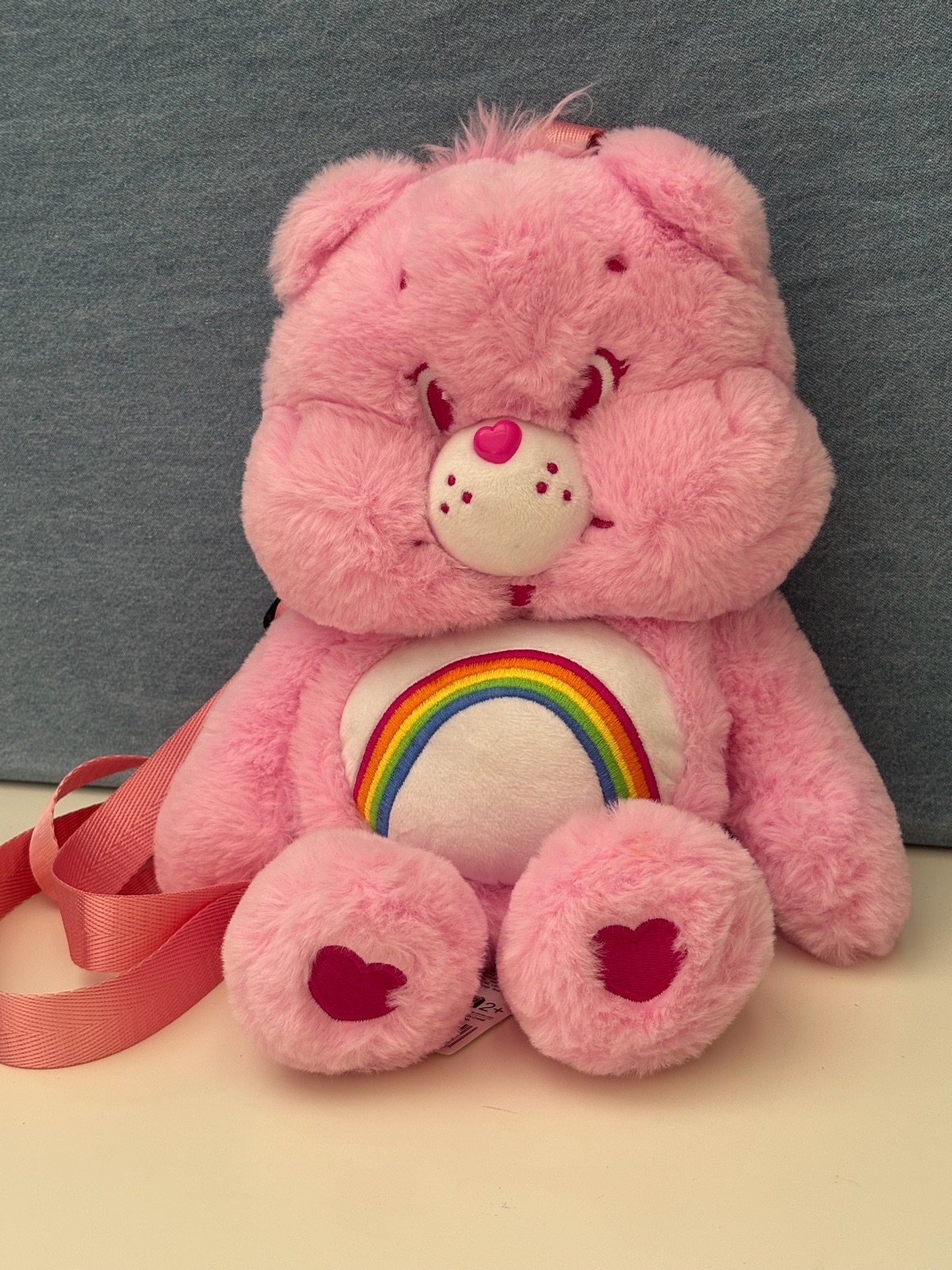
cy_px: 635
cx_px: 476
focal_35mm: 52
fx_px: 1907
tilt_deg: -18.4
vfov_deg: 36.8
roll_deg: +3.7
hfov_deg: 28.0
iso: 32
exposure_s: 1/161
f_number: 1.6
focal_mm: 5.96
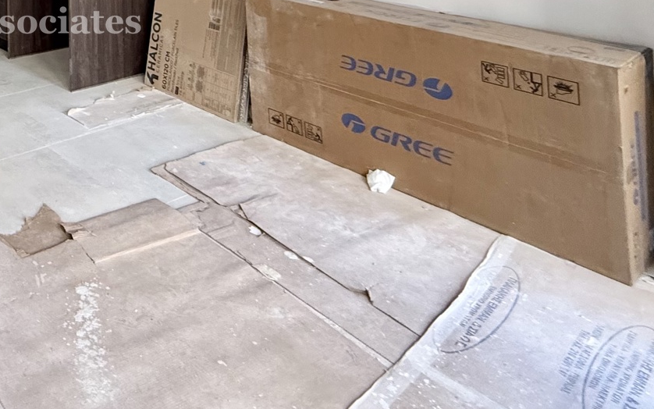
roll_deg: +1.9
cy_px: -148
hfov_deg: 44.2
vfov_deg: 28.9
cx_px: -57
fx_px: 606
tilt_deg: +0.4
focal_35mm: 34
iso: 250
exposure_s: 1/99
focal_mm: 2.22
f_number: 2.2
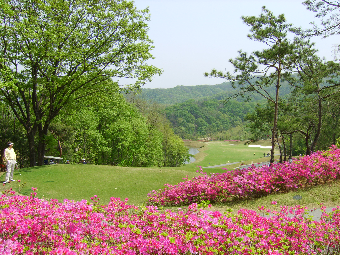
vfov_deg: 37.7
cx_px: 170
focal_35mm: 38
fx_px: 373
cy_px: 128
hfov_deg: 49.0
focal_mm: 7.8
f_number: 6.4
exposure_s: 1/160
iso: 50
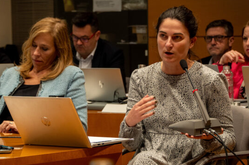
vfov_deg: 9.1
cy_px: 93
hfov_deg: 13.7
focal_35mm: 150
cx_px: 119
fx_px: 1037
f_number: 4
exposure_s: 1/100
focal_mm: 70
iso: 1250
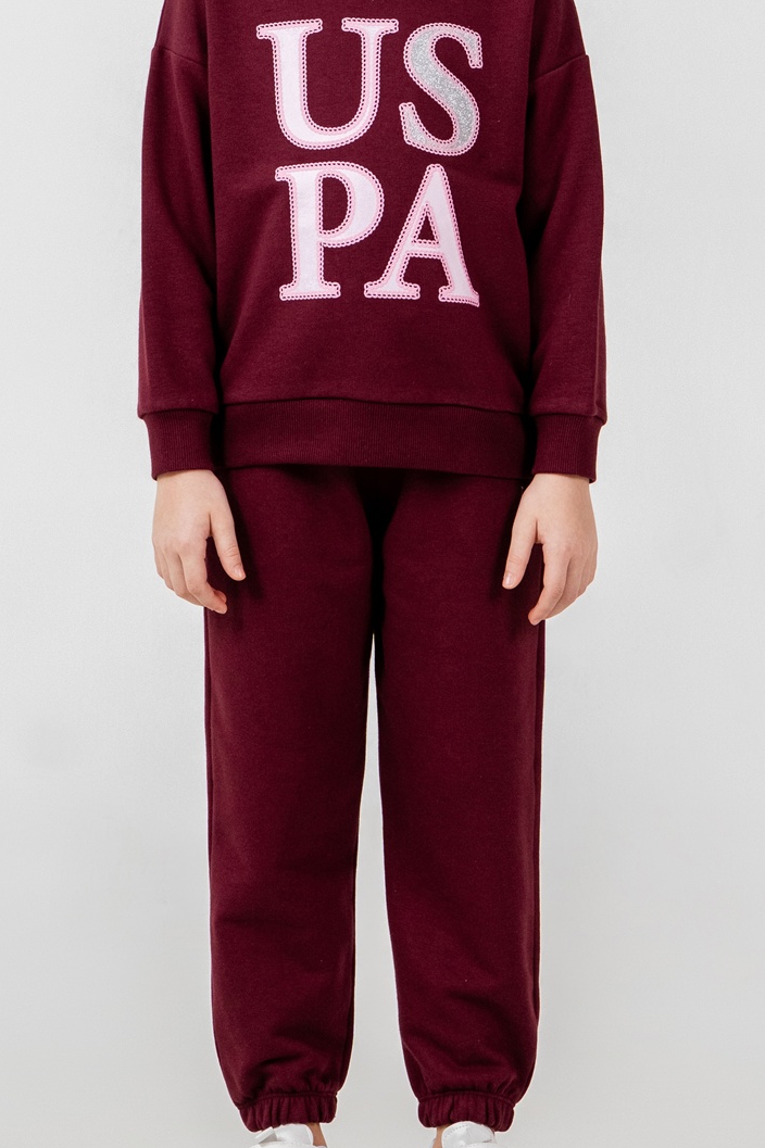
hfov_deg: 6.8
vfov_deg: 10.2
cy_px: 402
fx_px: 6411
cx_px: 354
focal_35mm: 201
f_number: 7.1
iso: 200
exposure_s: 1/160
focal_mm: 79
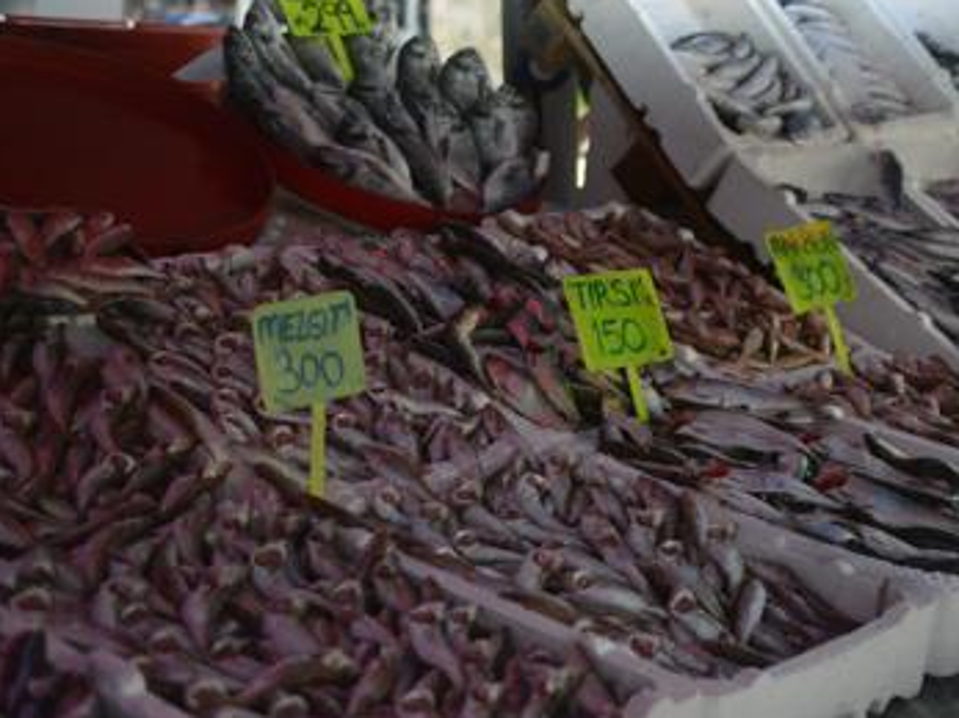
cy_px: 342
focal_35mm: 61
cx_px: 669
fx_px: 1689
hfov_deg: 31.3
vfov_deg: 24.0
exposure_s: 1/8000
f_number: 2.8
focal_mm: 42
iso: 3200
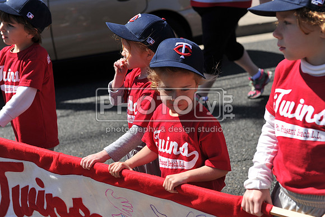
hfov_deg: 28.9
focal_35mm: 70
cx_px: 162
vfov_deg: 19.4
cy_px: 108
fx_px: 632
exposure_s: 1/1000
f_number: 5
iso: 200
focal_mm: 70
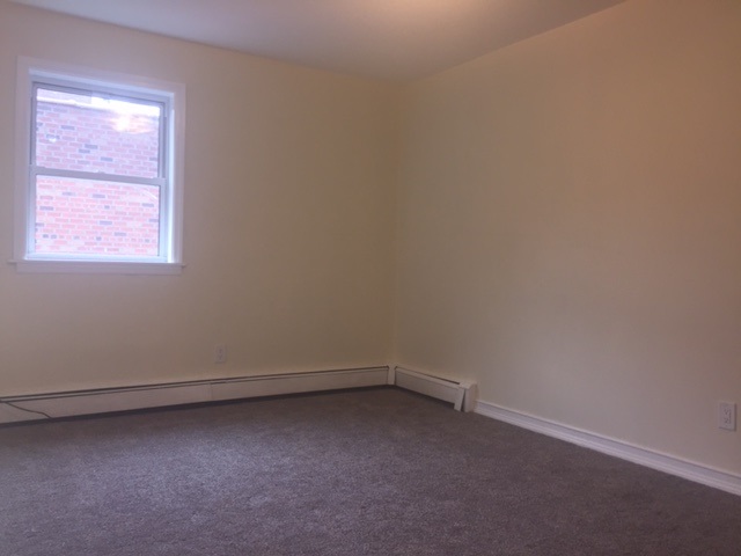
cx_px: 370
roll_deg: +1.7
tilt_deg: -1.8
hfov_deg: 61.7
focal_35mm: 29
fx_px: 621
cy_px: 278
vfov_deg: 48.2
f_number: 2.2
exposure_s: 1/30
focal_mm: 4.15
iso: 50
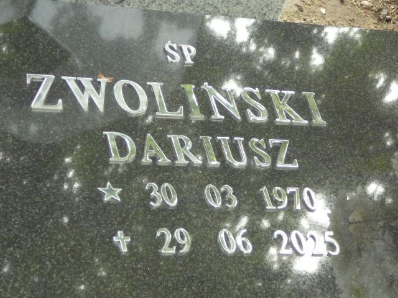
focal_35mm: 105
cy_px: 149
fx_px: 1207
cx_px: 199
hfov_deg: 18.7
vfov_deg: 14.1
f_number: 3.9
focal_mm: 15.6
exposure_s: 1/30
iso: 200
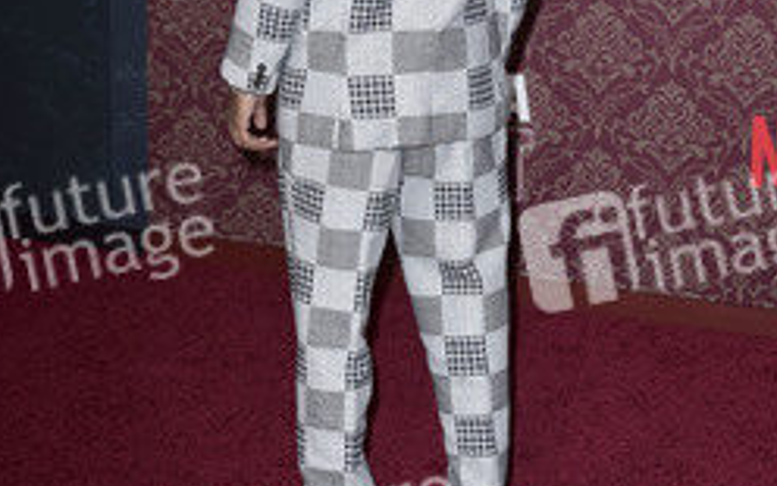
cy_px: 82
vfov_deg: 12.2
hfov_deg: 19.5
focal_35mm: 107
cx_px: 396
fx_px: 2266
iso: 640
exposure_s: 1/250
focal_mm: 65
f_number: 6.3
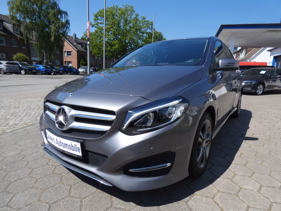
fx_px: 162
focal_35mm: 20
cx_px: 140
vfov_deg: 66.0
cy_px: 106
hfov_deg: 81.7
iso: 80
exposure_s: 1/1000
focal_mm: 3.6
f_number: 3.2
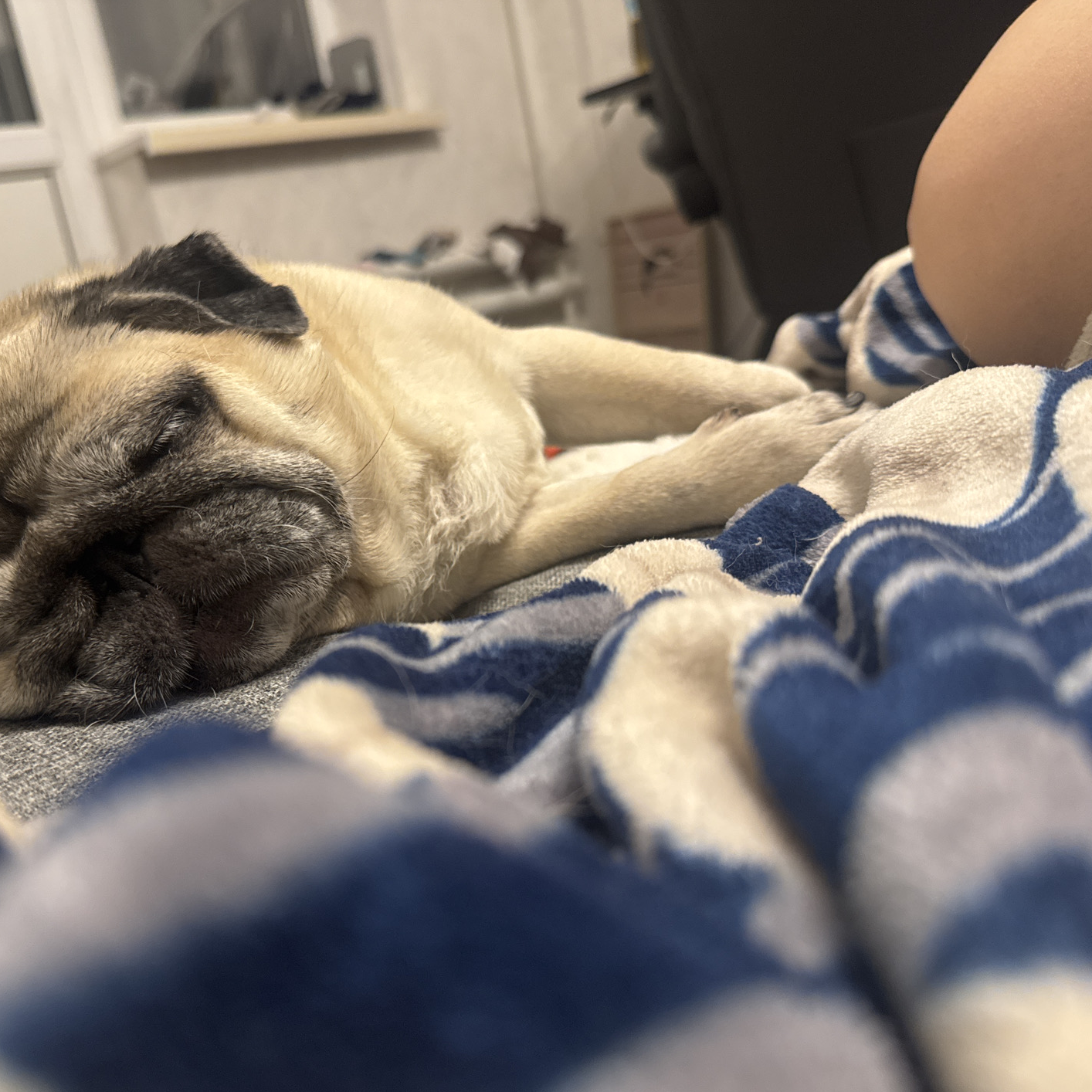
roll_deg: +12.6
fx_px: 1071
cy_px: 575
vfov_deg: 54.0
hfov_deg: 53.5
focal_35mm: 30
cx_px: 412
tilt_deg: -13.6
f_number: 1.78
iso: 500
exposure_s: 1/50
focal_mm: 6.76
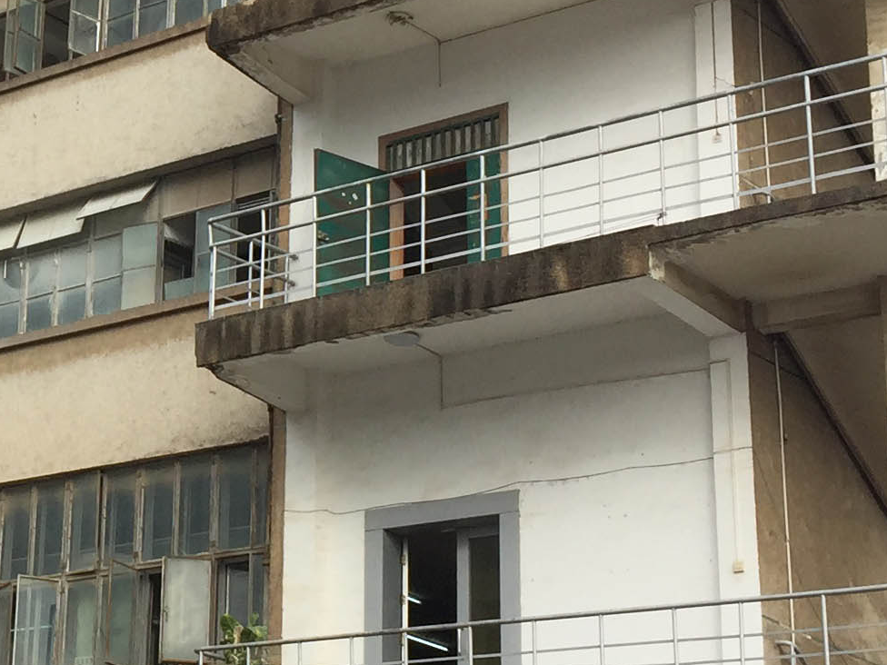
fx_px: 2486
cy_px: 227
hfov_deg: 19.1
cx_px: -177
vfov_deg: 15.2
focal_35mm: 97
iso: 32
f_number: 2.2
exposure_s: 1/898
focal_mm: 4.15
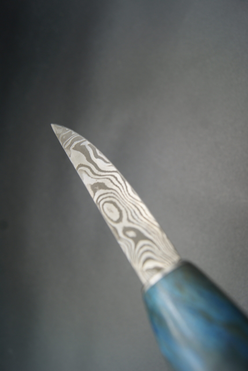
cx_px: 124
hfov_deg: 43.7
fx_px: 309
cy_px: 186
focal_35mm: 30
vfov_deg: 61.9
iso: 100
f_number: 5
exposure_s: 1/30
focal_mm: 20
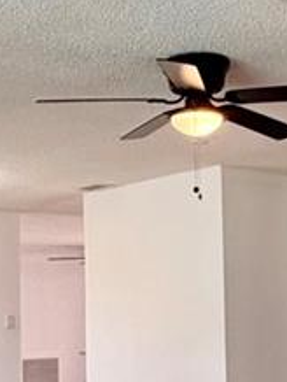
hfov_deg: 19.1
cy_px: 287
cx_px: 187
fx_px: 850
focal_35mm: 77
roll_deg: +1.0
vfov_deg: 25.0
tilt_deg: +3.0
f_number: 2.2
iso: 250
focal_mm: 2.22
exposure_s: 1/120
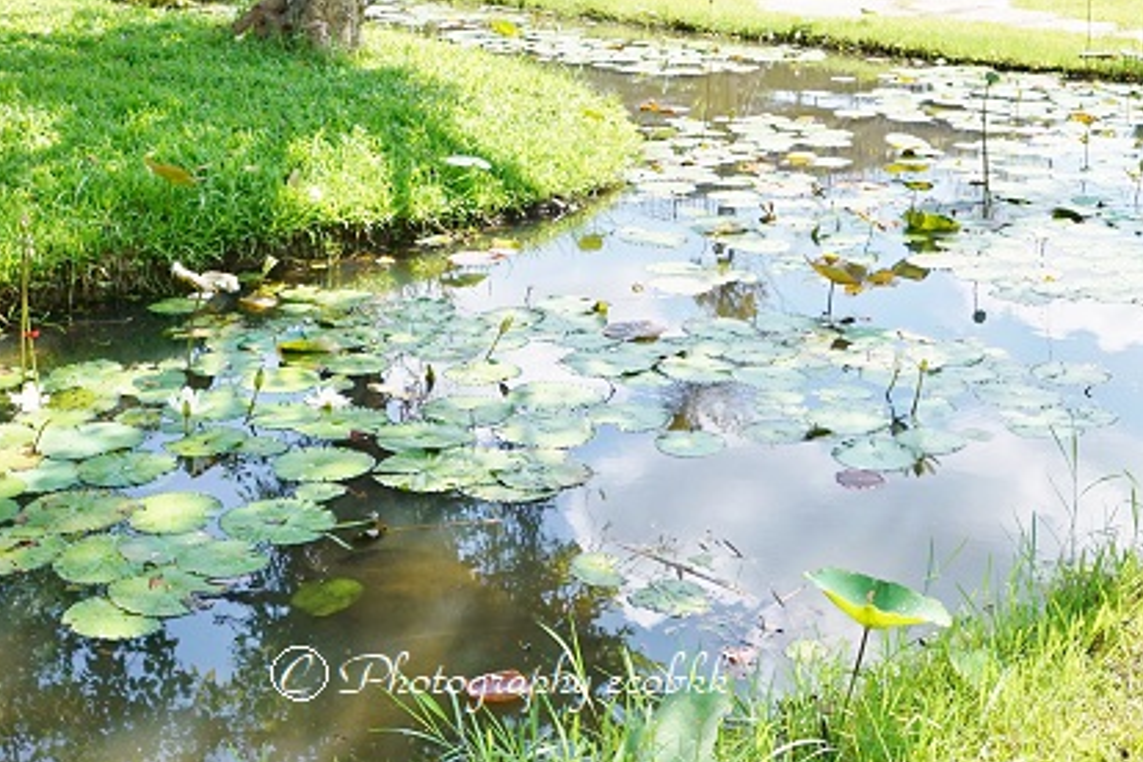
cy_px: 149
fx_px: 1492
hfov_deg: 41.9
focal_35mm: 47
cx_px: 514
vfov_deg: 28.0
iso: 640
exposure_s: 1/1250
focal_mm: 18
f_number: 5.6
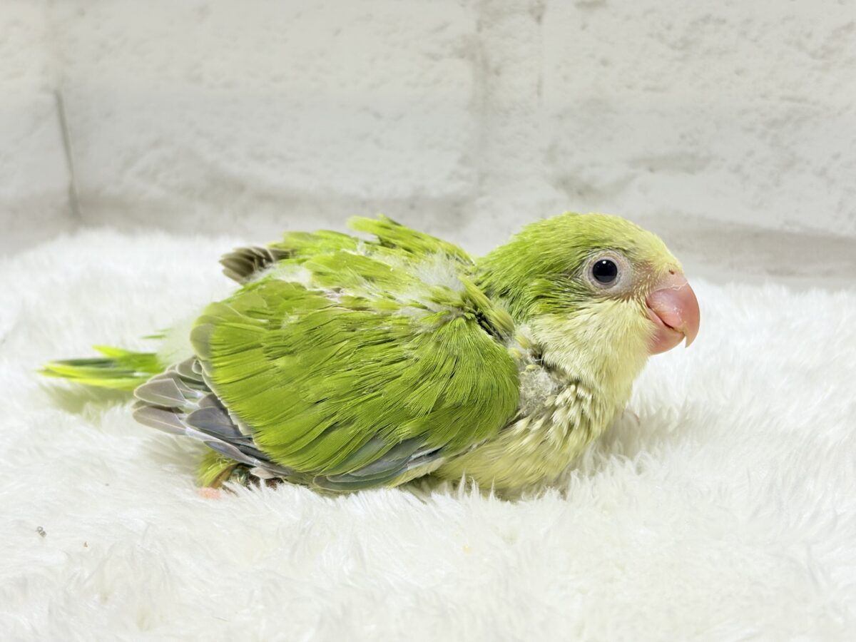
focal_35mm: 52
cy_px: 321
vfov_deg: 28.0
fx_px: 1286
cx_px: 428
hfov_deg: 36.8
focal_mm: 5.96
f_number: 1.6
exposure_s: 1/50
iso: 50
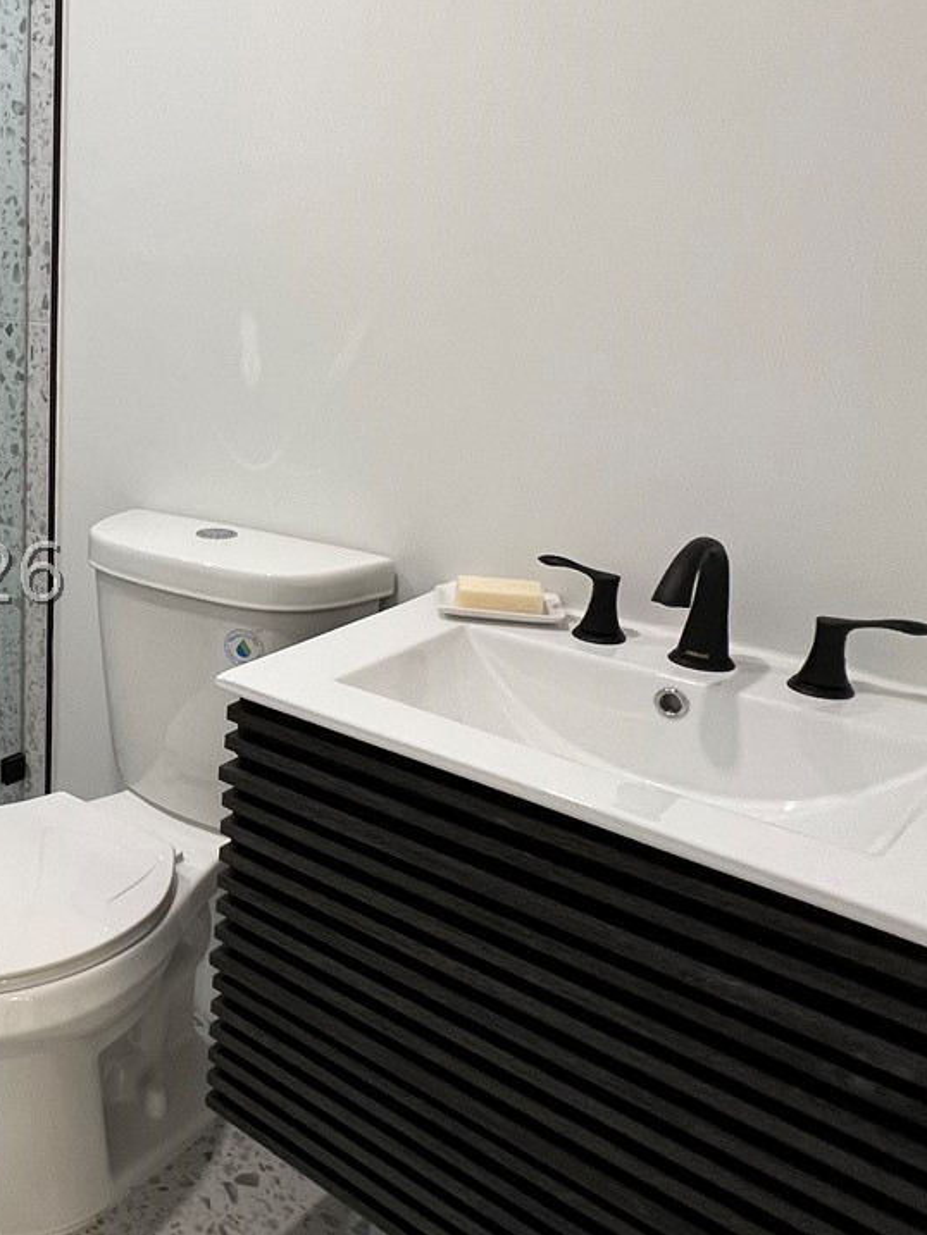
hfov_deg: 40.9
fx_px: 1035
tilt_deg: -16.3
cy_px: 574
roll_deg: +0.7
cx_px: -38
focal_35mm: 29
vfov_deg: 61.6
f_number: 1.8
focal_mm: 1.57
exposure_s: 1/60
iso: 125
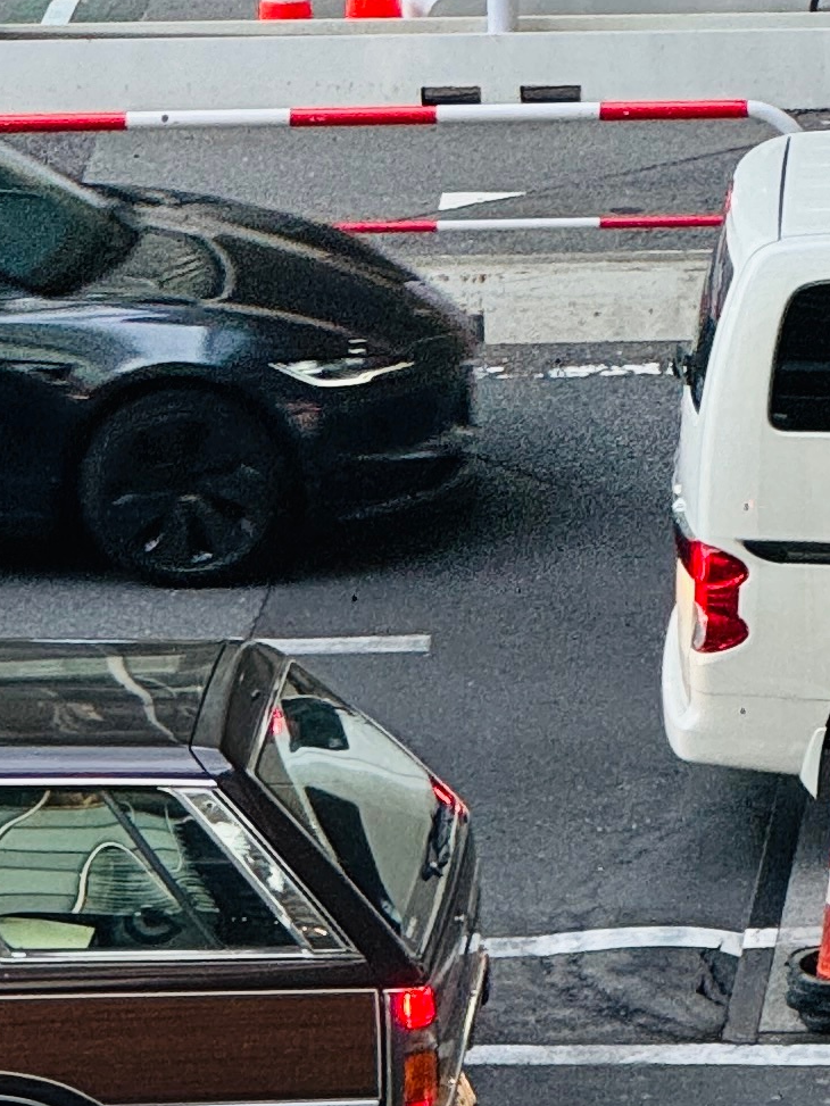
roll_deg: +1.2
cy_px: 699
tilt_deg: -17.2
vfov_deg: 6.2
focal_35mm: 319
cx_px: -332
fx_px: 10196
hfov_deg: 4.6
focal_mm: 9
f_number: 2.8
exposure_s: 1/104
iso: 200
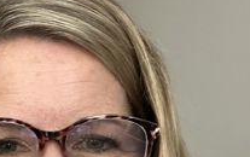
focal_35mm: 90
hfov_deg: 22.6
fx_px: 614
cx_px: 41
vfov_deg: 14.5
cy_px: 108
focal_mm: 2.69
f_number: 1.9
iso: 320
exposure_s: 1/60
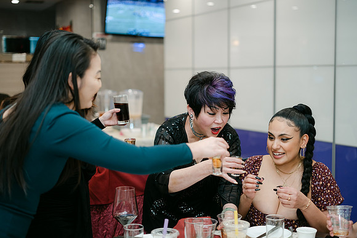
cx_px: 178
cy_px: 119
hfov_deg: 39.6
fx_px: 496
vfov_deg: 27.0
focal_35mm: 50
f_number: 1.4
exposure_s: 1/160
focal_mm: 33
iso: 200
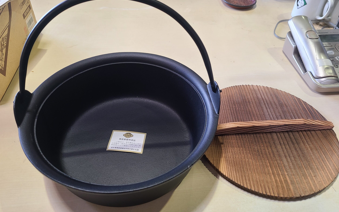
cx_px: 169
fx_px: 259
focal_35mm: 28
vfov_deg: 44.5
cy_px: 104
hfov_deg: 66.5
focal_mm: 5.4
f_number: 1.8
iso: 100
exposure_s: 1/50
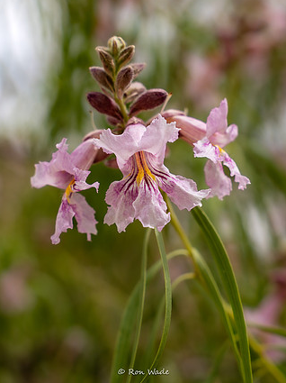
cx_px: 167
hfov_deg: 11.7
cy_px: 190
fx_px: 1390
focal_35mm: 126
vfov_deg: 15.7
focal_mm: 70
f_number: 5.6
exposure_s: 1/1250
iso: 160
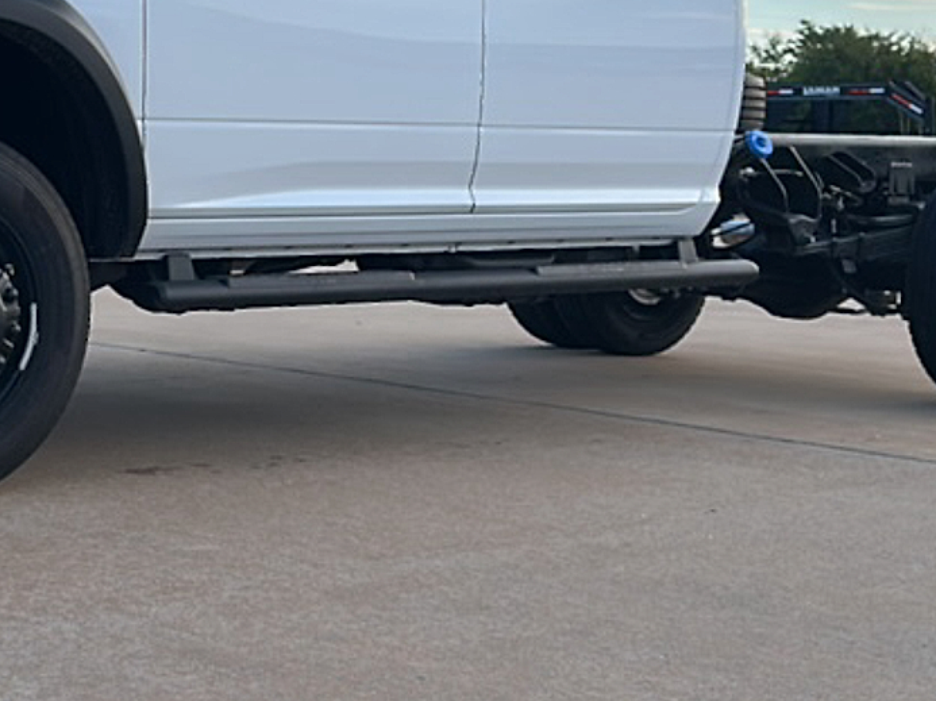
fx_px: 1811
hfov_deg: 28.5
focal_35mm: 67
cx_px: 227
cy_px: 81
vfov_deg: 21.5
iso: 80
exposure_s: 1/1342
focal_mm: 6.86
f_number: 1.78
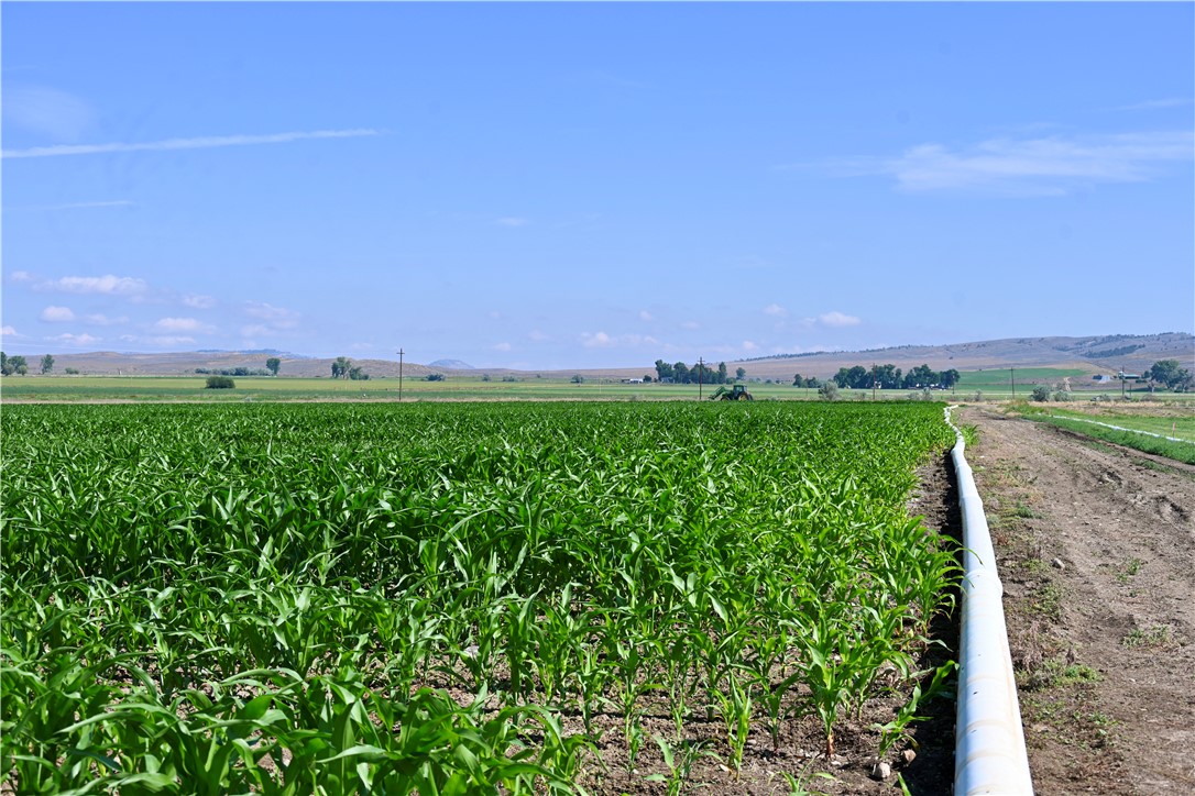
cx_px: 598
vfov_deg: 28.1
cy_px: 398
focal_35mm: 48
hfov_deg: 41.1
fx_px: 1593
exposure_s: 1/400
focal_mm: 48
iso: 100
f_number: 7.1
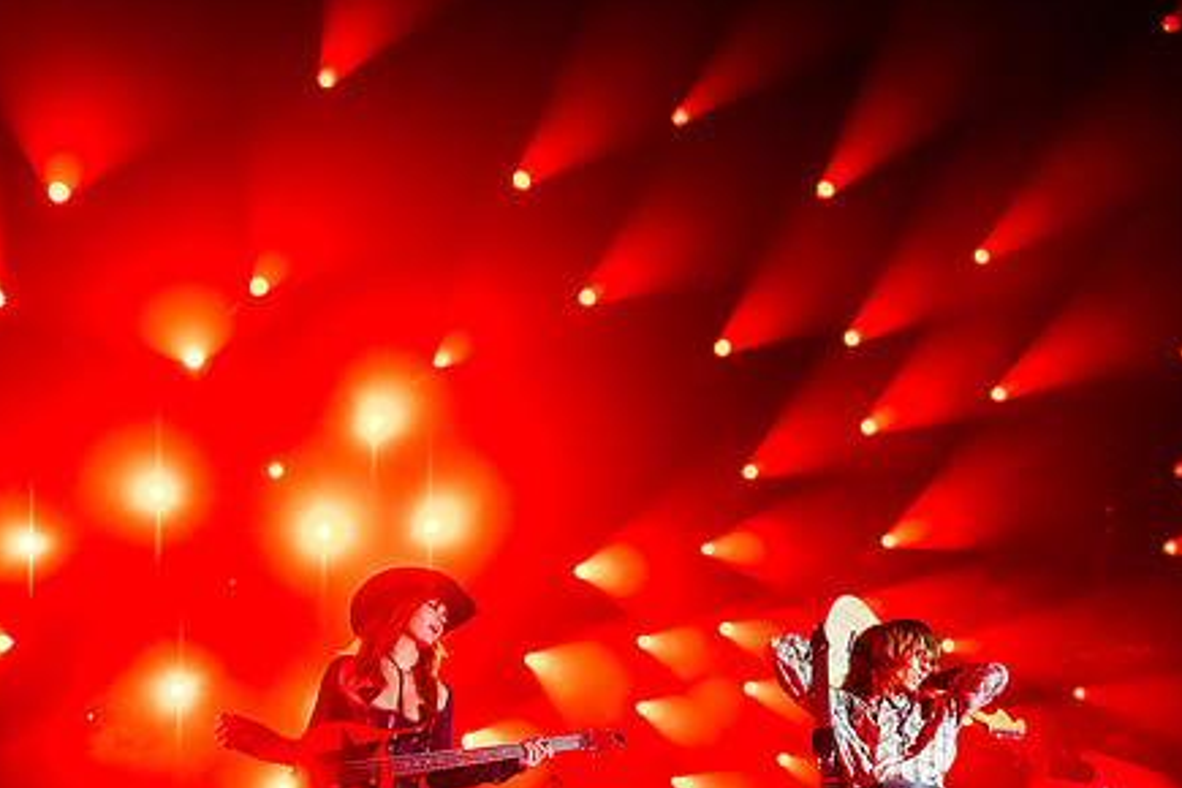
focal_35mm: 32
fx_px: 1051
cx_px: 633
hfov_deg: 58.7
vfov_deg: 40.9
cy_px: 471
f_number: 2.8
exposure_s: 1/2500
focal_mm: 24
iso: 3200
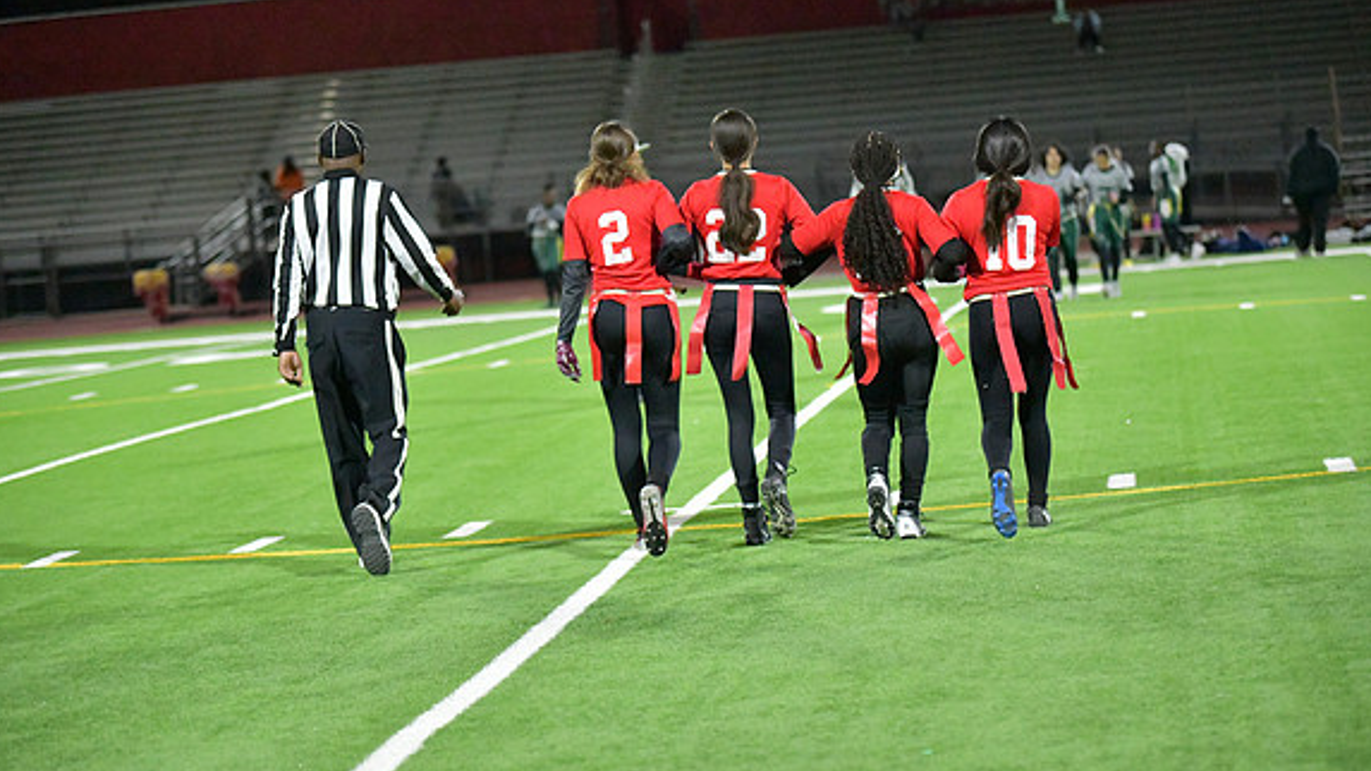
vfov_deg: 11.4
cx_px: 682
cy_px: 394
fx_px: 3853
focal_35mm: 106
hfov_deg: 20.2
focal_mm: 100
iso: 16000
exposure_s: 1/2500
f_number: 2.8
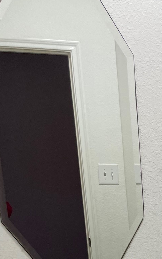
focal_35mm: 73
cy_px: 328
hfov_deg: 16.5
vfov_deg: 24.8
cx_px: 234
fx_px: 516
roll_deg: +0.3
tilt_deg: -16.2
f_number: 1.6
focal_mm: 4.2
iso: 125
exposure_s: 1/121
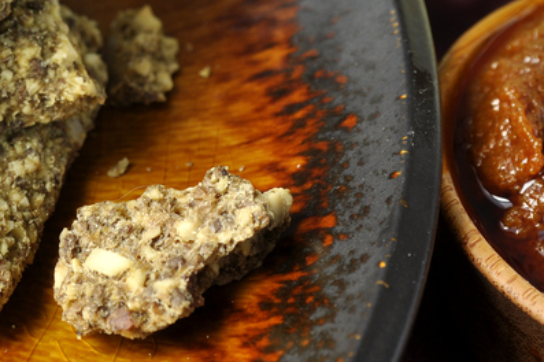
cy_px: -42
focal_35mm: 130
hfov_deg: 15.5
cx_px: 11
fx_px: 1966
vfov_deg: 10.4
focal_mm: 35
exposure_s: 1/30
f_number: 8
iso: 200
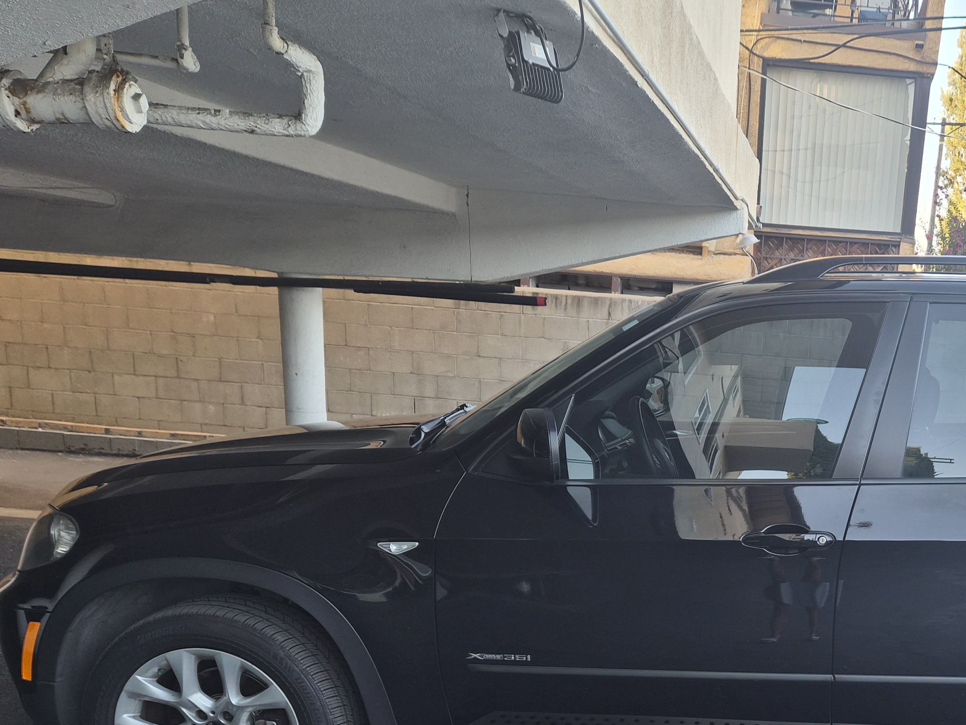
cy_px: 630
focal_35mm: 40
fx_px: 1116
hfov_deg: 44.6
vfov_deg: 34.3
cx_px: 766
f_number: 1.8
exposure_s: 1/180
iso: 64
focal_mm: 5.4
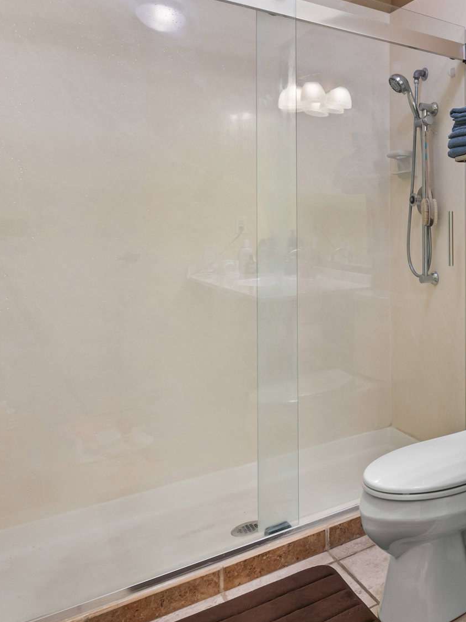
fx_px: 574
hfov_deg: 33.2
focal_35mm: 32
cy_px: 230
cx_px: 597
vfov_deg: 56.1
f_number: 8
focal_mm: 15
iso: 500
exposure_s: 1/1.25
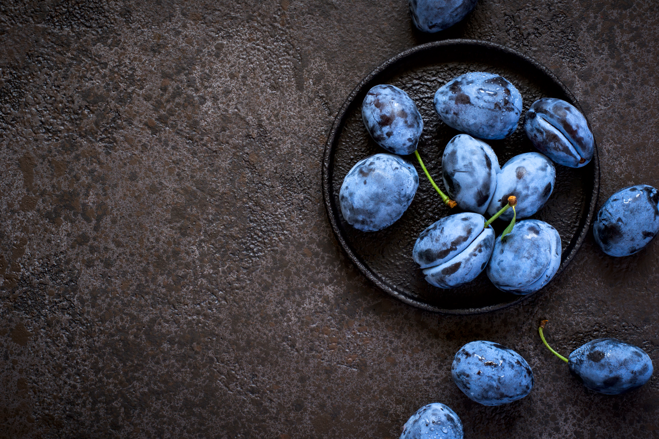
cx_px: 330
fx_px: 1373
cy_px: 220
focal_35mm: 75
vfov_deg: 18.2
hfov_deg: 27.0
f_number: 11
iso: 100
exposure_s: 1/1.25
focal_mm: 50
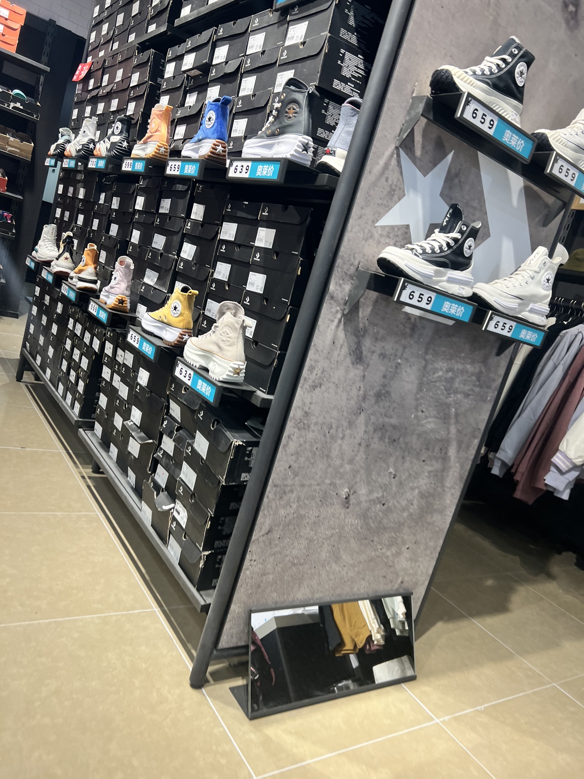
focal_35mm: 26
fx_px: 585
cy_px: 390
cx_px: 292
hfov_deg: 53.1
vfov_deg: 67.3
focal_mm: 5.7
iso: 64
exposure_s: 1/100
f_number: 1.5
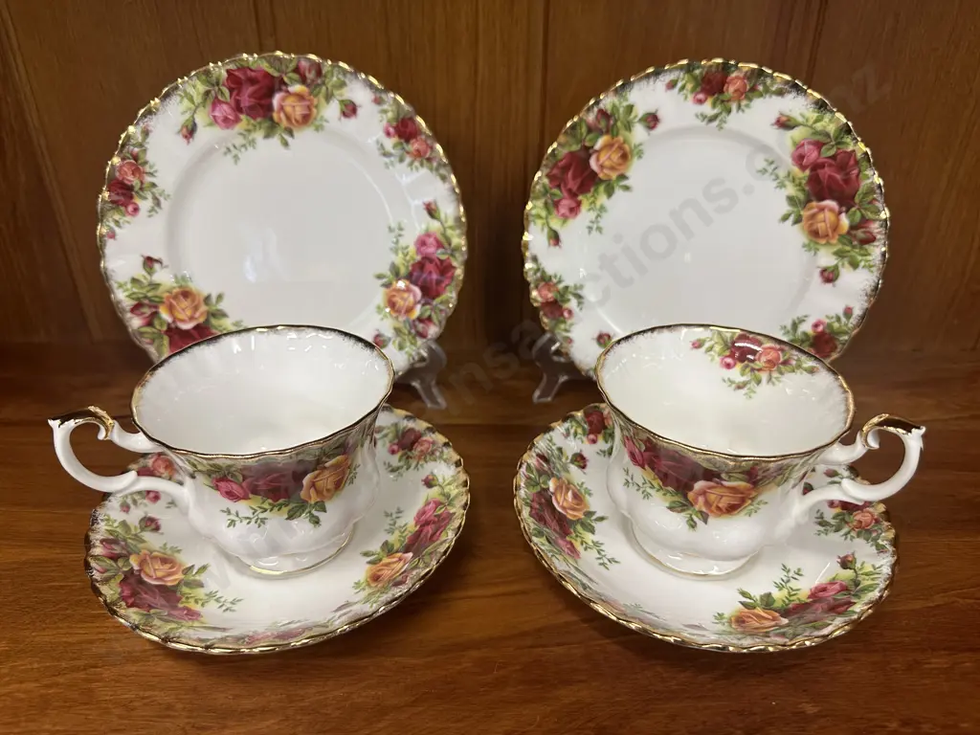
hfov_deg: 71.6
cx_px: 490
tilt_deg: -29.6
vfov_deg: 56.8
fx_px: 679
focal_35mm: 24
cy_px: 368
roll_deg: +0.2
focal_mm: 6.86
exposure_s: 1/100
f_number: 1.78
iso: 200
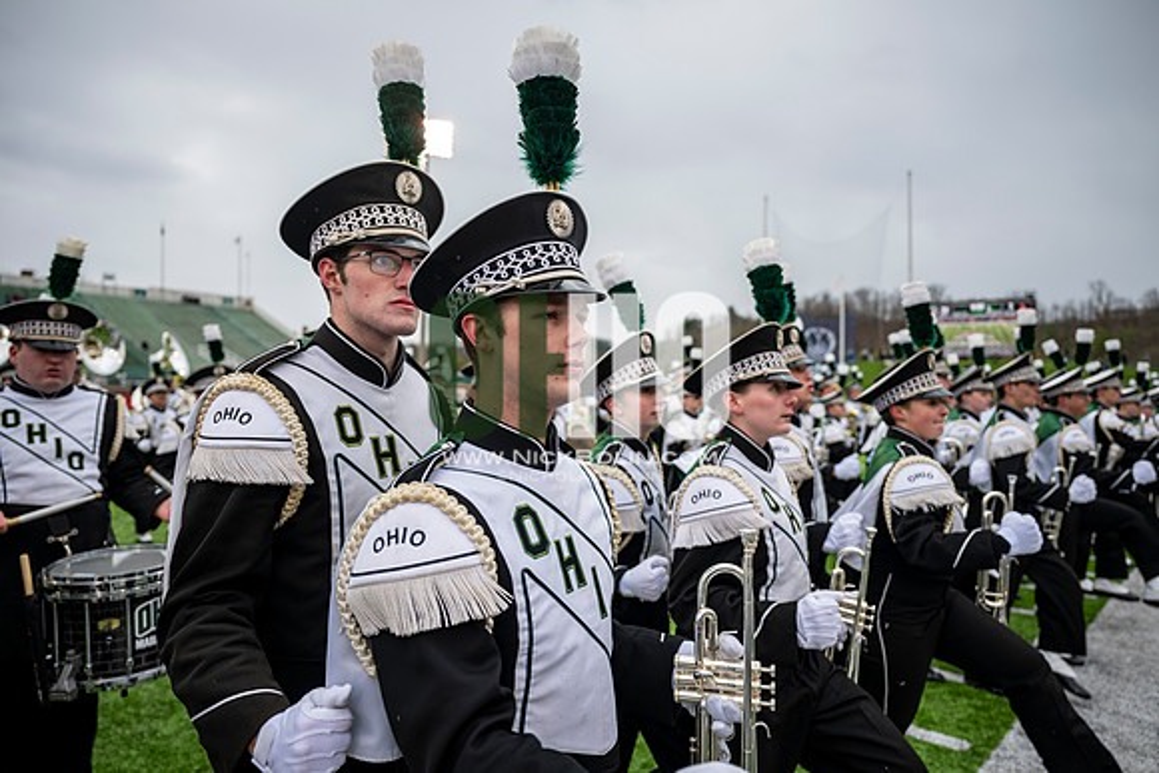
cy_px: 386
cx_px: 580
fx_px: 773
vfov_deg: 53.2
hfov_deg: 73.7
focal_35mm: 24
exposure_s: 1/500
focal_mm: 24
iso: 100
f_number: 2.8
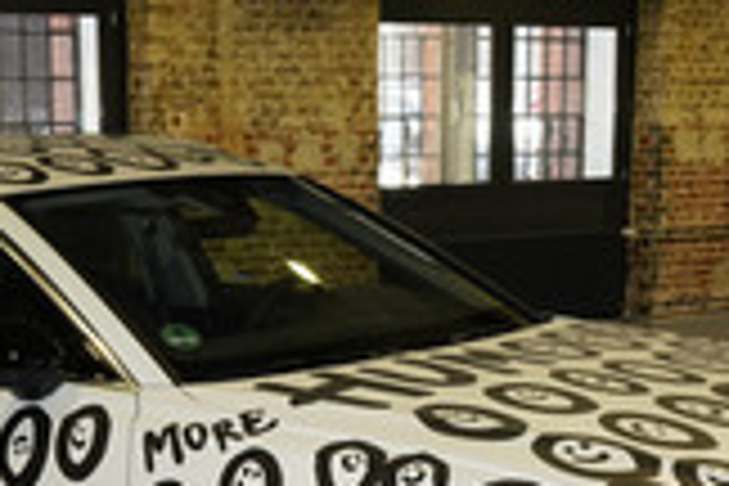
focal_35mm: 92
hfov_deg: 22.0
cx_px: 209
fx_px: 1863
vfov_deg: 14.5
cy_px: 536
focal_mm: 33
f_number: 8
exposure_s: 1/125
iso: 1600
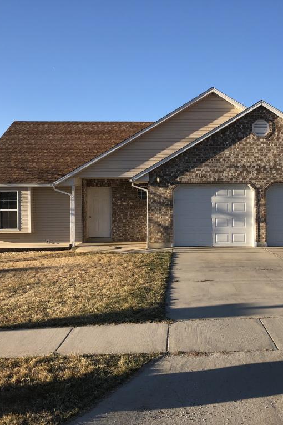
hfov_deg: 33.8
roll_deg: +1.4
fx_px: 460
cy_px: 213
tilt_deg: -0.7
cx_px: 198
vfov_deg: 49.6
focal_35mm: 39
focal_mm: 3.99
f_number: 1.8
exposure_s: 1/979
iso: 20
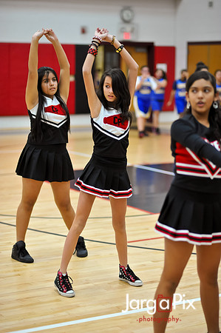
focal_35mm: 85
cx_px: 110
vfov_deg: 23.9
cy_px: 166
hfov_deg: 16.0
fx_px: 784
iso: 1800
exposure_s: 1/500
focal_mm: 85
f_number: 2
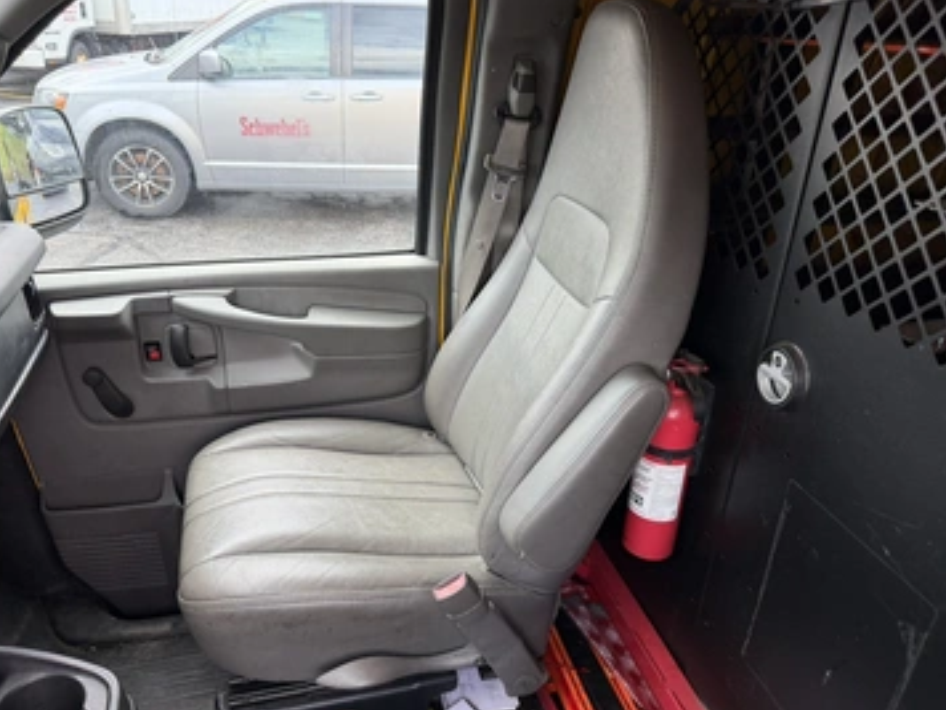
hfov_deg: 65.3
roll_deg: -4.7
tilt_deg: -25.8
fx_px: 738
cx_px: 449
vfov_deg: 51.3
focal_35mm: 27
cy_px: 375
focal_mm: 6.76
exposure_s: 1/179
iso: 160
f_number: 1.78
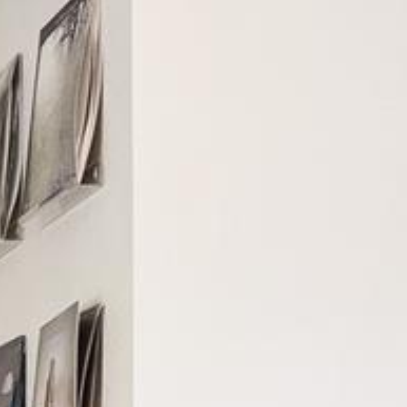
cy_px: 620
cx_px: -493
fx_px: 1902
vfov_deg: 11.7
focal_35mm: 143
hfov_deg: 10.8
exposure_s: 1/120
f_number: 1.5
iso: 125
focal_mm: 5.7
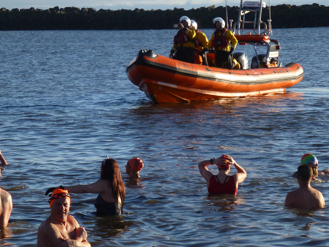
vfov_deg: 7.6
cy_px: 71
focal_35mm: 196
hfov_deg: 10.1
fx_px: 1863
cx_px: 140
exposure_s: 1/500
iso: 100
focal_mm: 20.6
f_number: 5.3
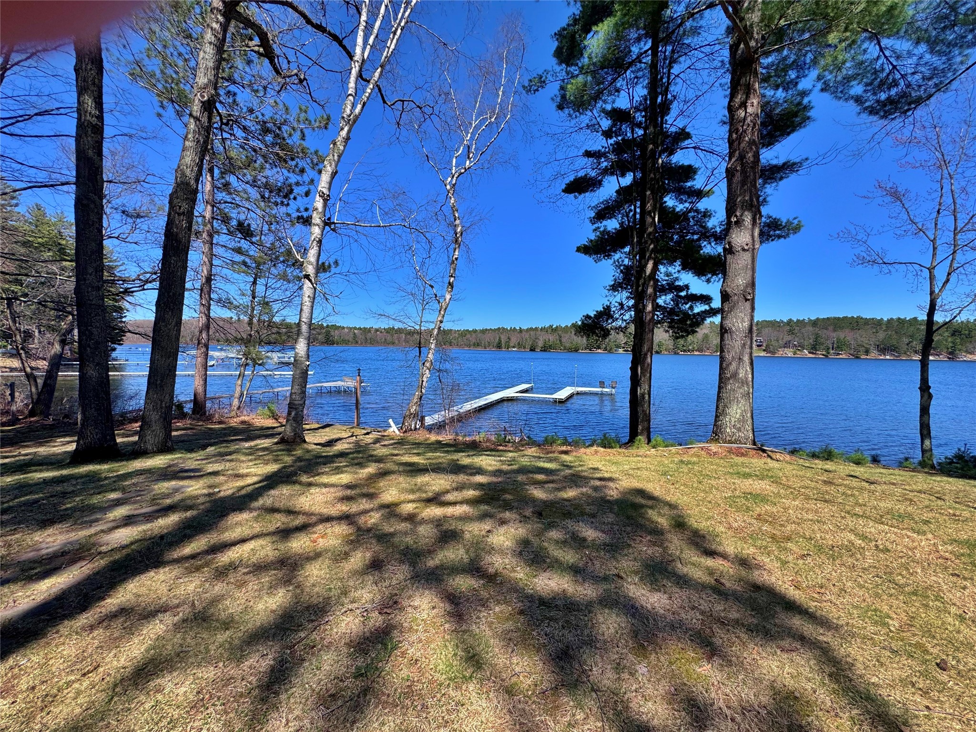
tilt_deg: -3.4
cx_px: 488
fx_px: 395
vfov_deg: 85.7
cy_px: 366
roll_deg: -1.6
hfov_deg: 102.1
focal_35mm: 14
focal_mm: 2.22
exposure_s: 1/1567
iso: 50
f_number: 2.2
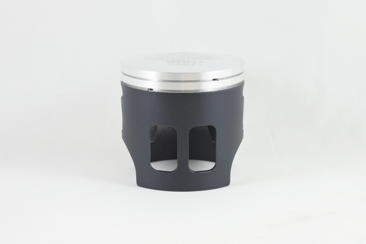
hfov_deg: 31.4
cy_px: 122
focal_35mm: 64
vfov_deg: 21.2
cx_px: 183
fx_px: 651
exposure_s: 1/100
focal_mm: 24
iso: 800
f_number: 5
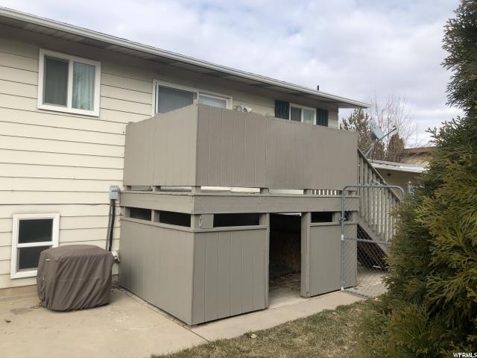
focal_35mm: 28
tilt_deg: +2.7
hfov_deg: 63.4
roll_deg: +0.2
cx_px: 238
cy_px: 179
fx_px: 386
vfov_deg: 49.7
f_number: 1.8
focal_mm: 4
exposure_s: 1/1350
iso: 20
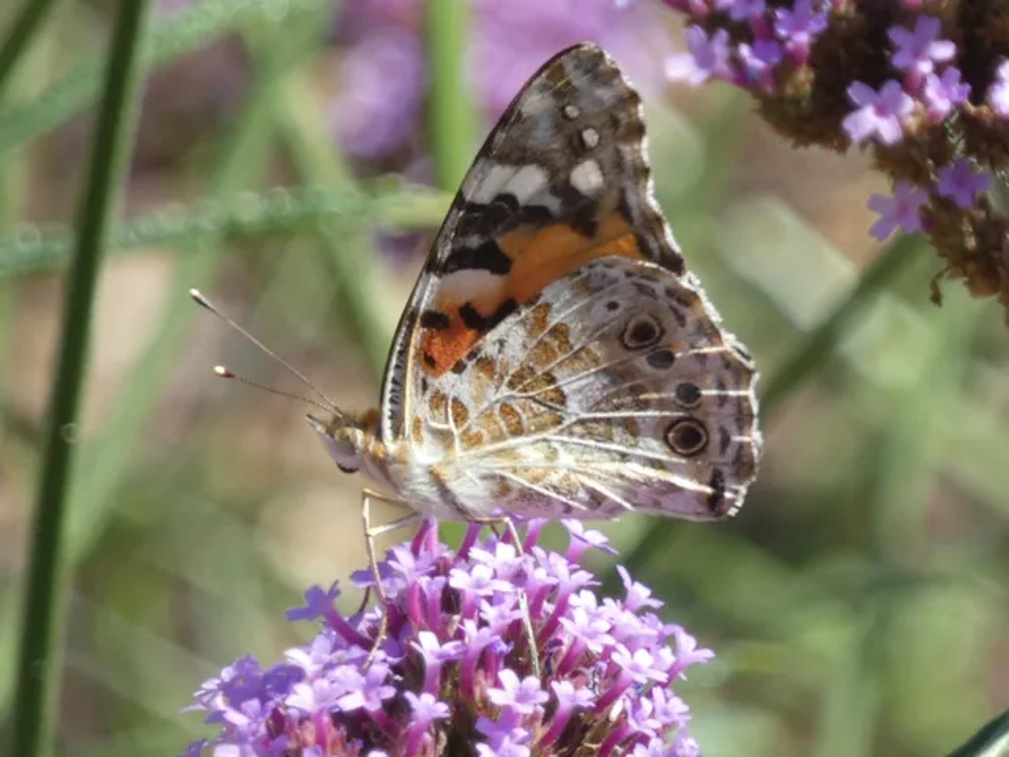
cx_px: 504
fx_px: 17023
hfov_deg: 3.4
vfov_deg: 2.5
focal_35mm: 584
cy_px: 378
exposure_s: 1/100
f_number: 5.6
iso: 100
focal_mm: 104.7
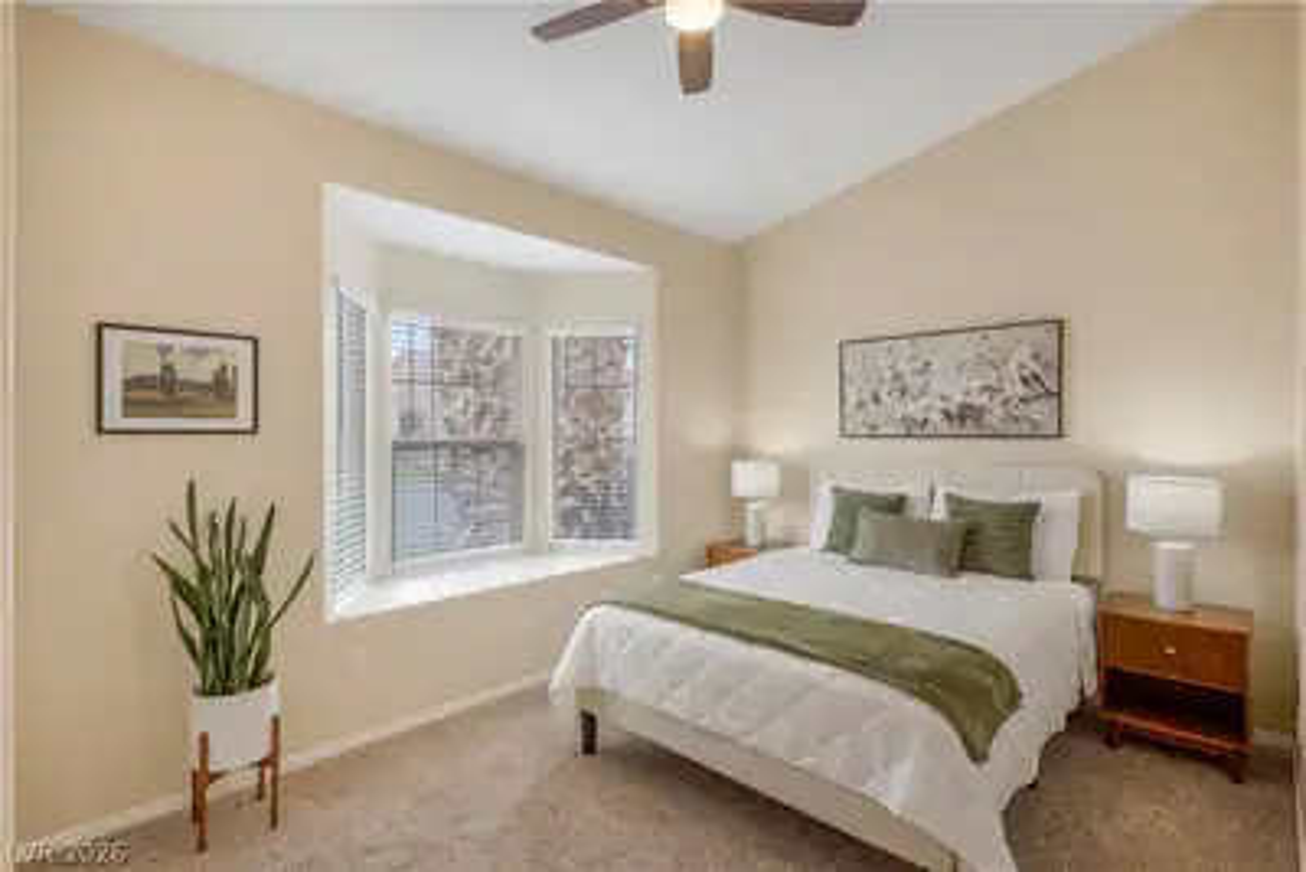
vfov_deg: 70.5
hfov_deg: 93.3
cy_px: 436
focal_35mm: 17
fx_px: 617
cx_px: 653
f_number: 9
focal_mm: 17
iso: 250
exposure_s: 1/30
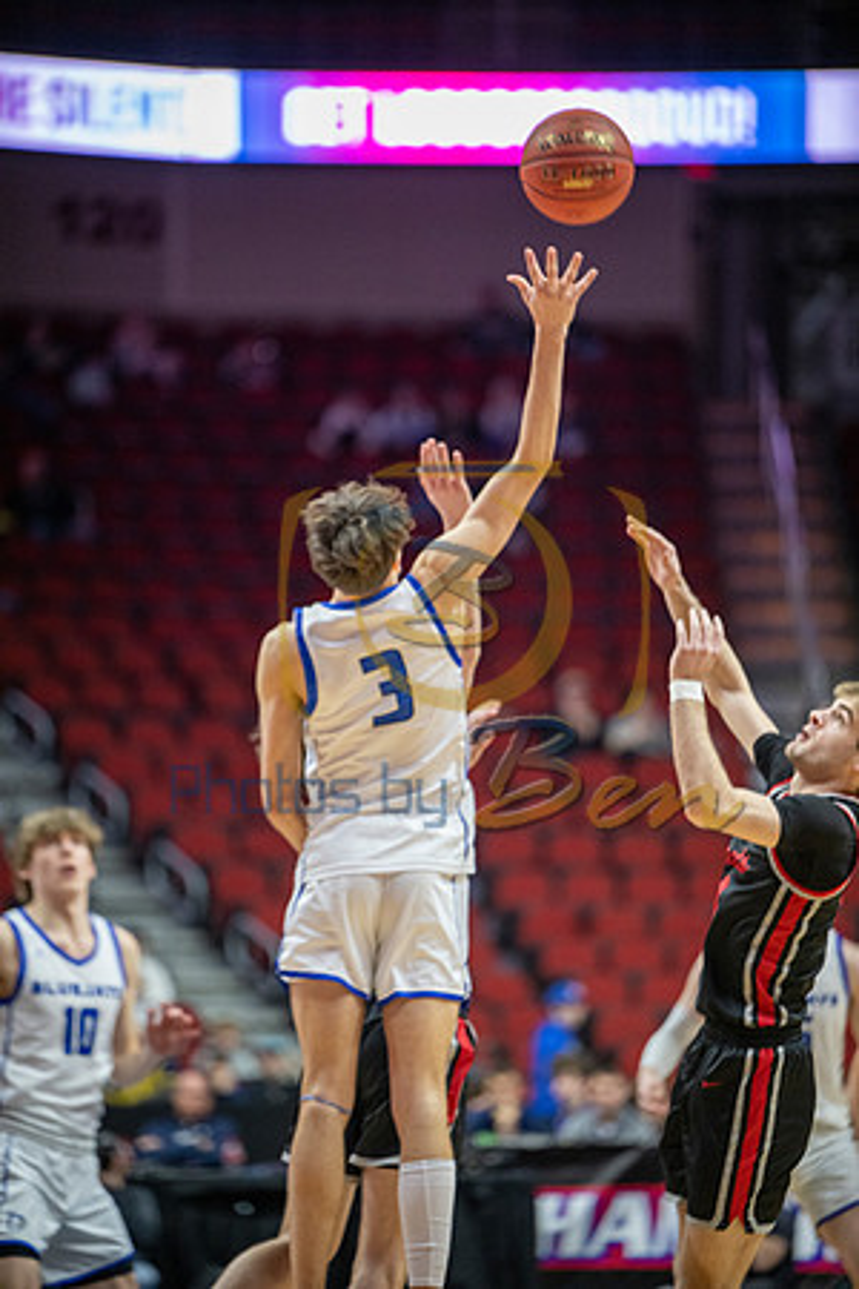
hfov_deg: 6.9
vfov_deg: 10.3
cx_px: 430
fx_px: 7158
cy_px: 644
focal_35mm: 200
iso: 2500
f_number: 2.8
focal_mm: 200
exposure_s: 1/640
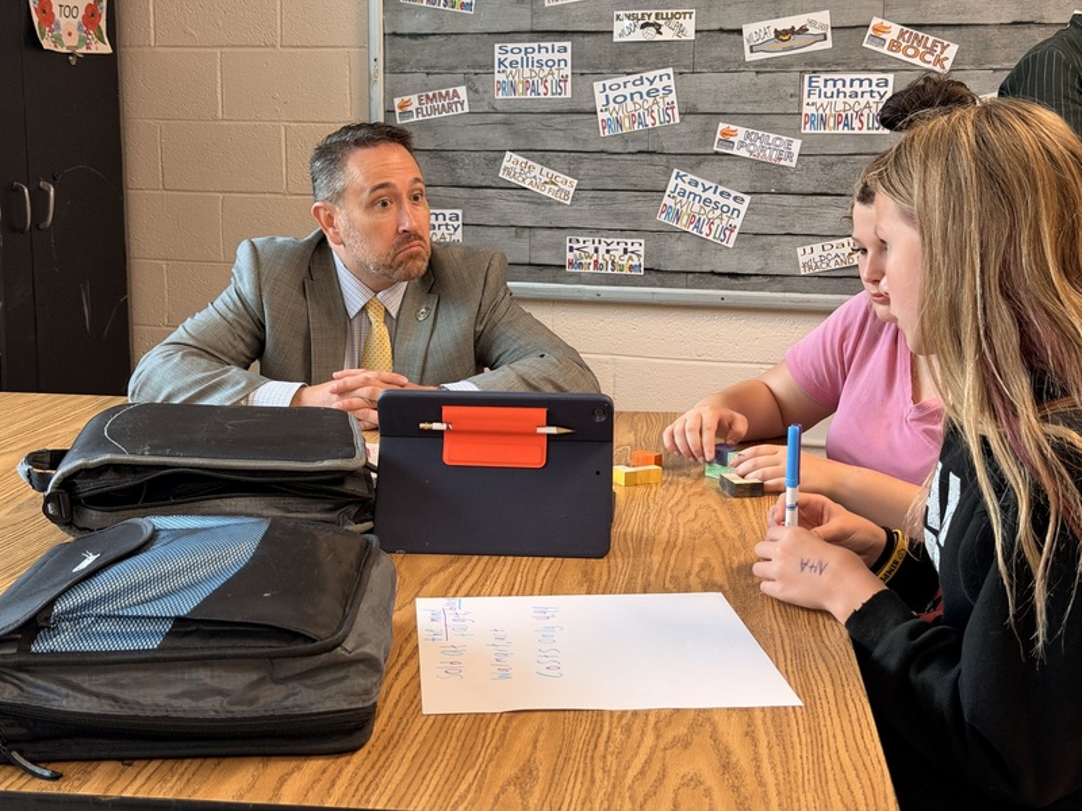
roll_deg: -0.7
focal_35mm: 48
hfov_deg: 39.7
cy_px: 406
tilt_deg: -11.1
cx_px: 541
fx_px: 1500
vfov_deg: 30.3
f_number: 1.78
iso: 250
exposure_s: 1/60
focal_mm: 6.76
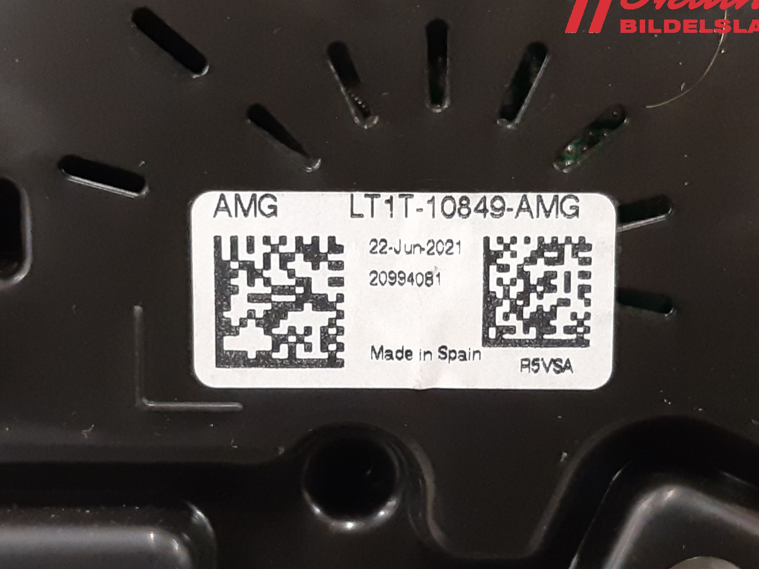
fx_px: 636
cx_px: 395
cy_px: 280
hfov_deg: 61.6
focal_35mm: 29
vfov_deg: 48.2
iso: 250
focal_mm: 3.93
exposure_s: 1/50
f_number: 1.7
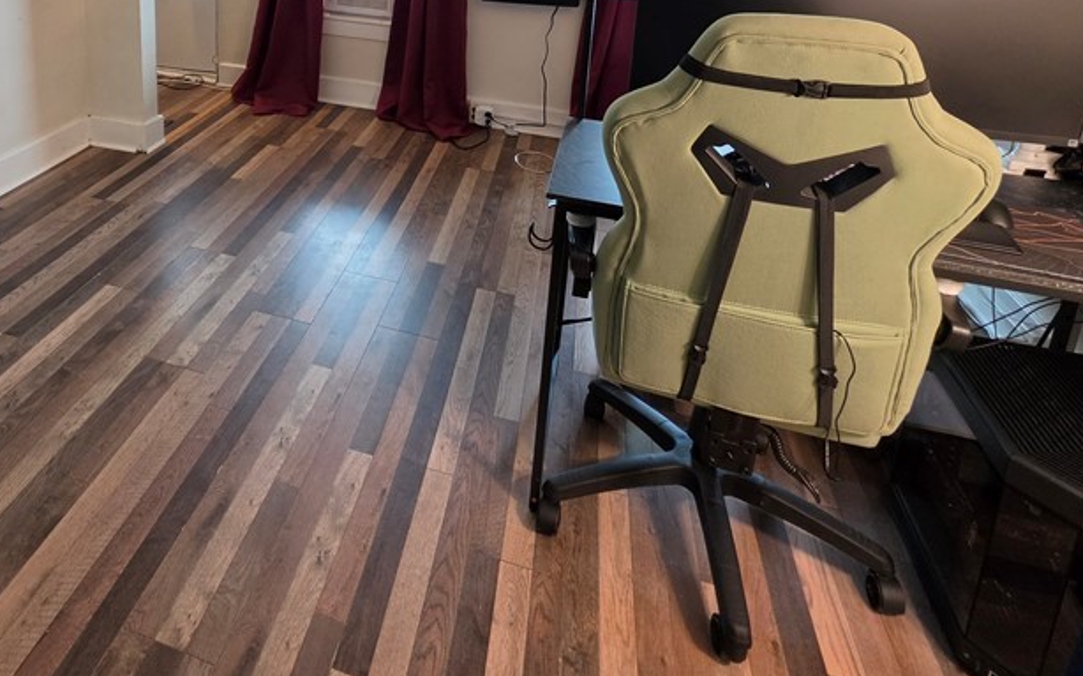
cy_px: 44
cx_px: 342
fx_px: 678
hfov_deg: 74.3
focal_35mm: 23
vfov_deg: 46.7
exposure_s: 1/60
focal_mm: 2.2
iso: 160
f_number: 1.9
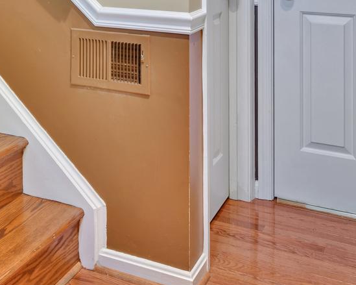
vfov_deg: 24.8
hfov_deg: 31.7
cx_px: 26
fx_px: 590
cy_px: -45
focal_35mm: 56
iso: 100
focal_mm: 16
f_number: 16
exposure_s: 4
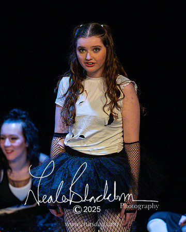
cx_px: 85
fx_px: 3353
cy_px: 105
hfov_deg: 3.2
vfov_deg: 4.0
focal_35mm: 487
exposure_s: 1/500
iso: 1250
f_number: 4
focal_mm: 200
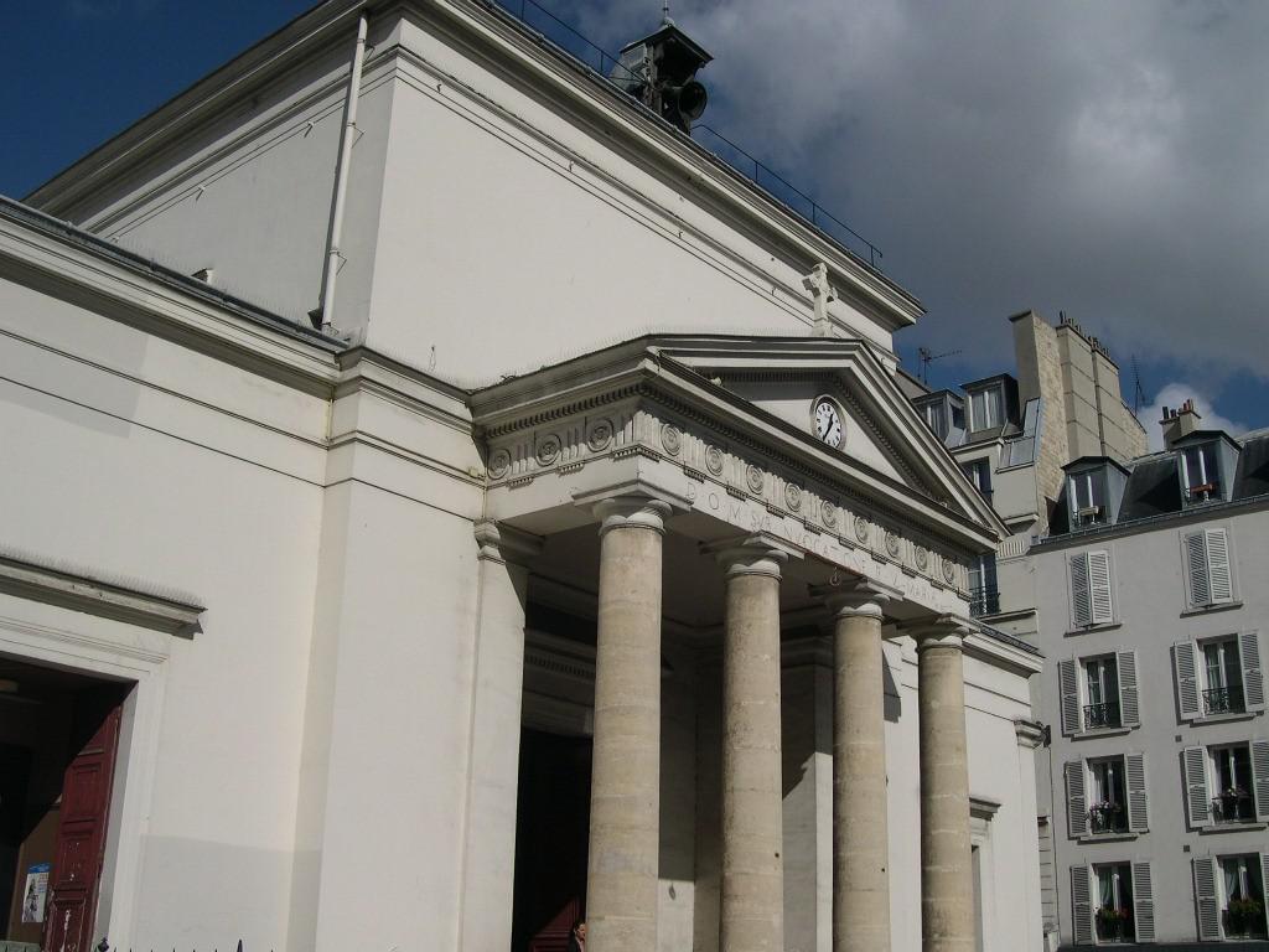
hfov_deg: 49.0
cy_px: 476
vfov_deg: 37.7
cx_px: 634
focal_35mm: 38
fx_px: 1393
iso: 100
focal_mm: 8
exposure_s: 1/731
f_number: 7.6
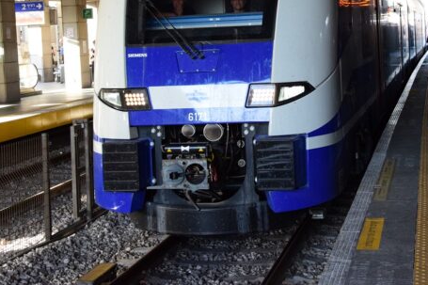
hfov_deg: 26.6
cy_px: 59
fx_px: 903
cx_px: 267
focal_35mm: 76
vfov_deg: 17.8
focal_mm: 30
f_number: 8
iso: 2000
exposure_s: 1/250
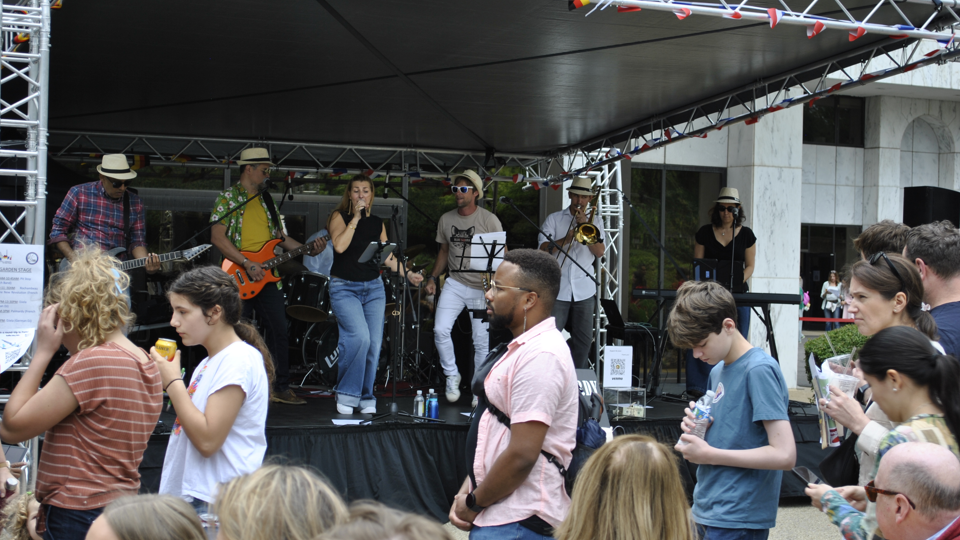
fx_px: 1604
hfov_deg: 33.3
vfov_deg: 19.1
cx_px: 480
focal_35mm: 63
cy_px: 259
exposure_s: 1/125
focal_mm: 40
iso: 100
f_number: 5.3
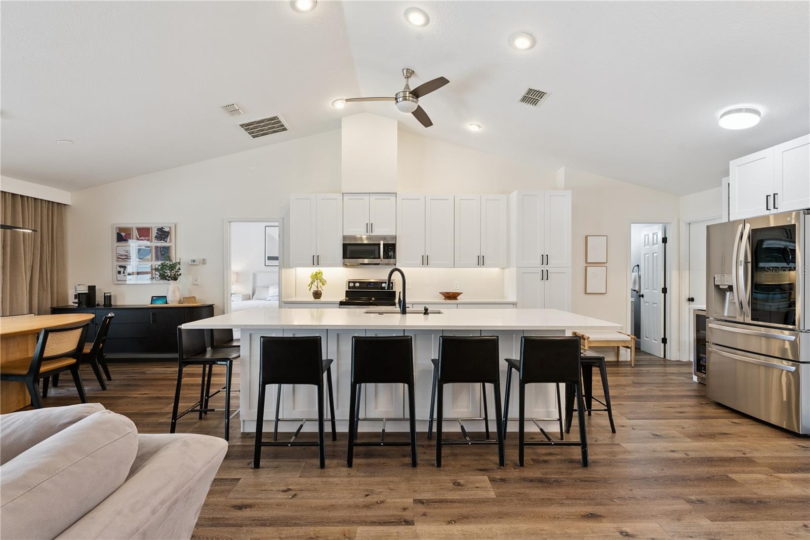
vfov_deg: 70.4
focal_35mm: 17
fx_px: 382
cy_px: 270
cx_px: 405
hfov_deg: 93.3
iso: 640
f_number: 10
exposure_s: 1/8
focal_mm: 17
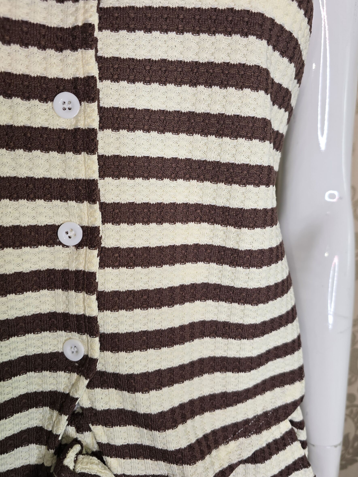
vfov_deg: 69.4
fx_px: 345
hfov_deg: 54.9
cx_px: 188
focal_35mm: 25
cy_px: 235
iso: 20
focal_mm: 6.3
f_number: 1.7
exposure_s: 1/50
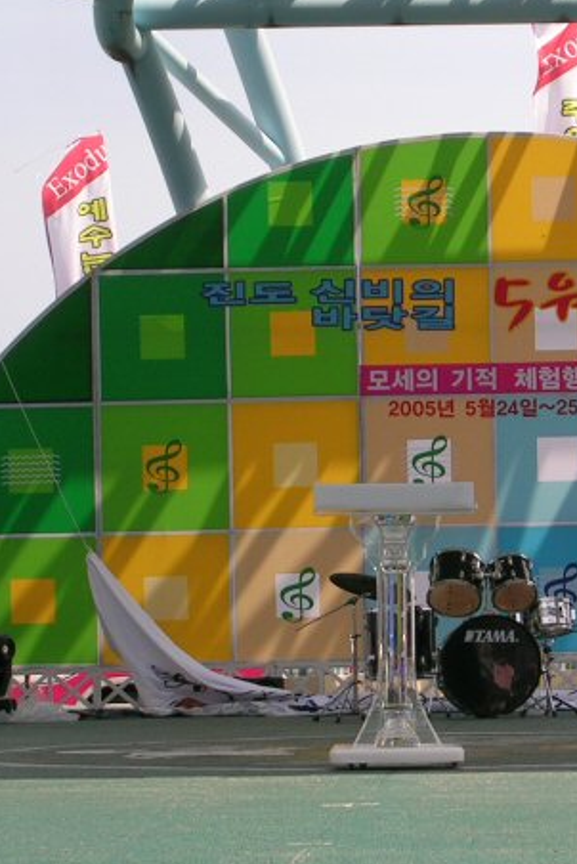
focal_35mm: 169
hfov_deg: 8.1
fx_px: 4057
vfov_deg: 12.2
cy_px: 433
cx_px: 566
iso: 50
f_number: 4.9
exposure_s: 1/358
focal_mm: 16.2
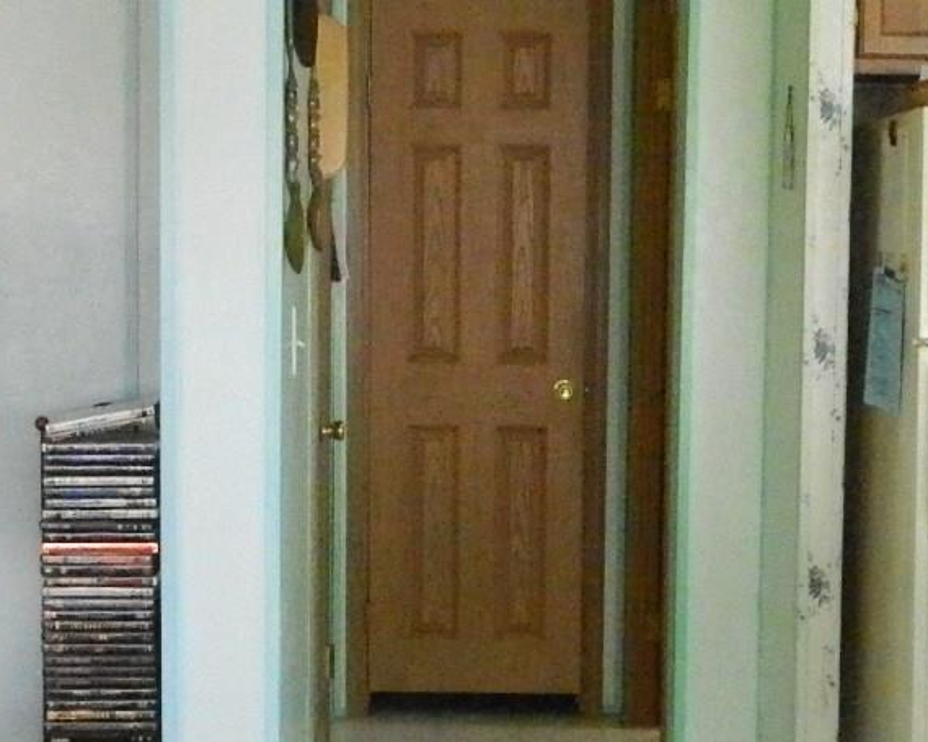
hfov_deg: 26.4
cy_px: 391
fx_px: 1977
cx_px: 533
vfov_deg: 21.3
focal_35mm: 72
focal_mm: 7.3
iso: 3200
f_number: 3.5
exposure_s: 1/125
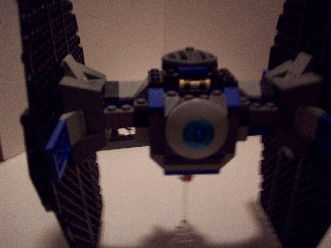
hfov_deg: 50.1
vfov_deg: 38.7
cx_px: 166
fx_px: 354
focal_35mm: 37
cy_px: 124
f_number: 2.8
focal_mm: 6.2
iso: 200
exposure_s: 1/8
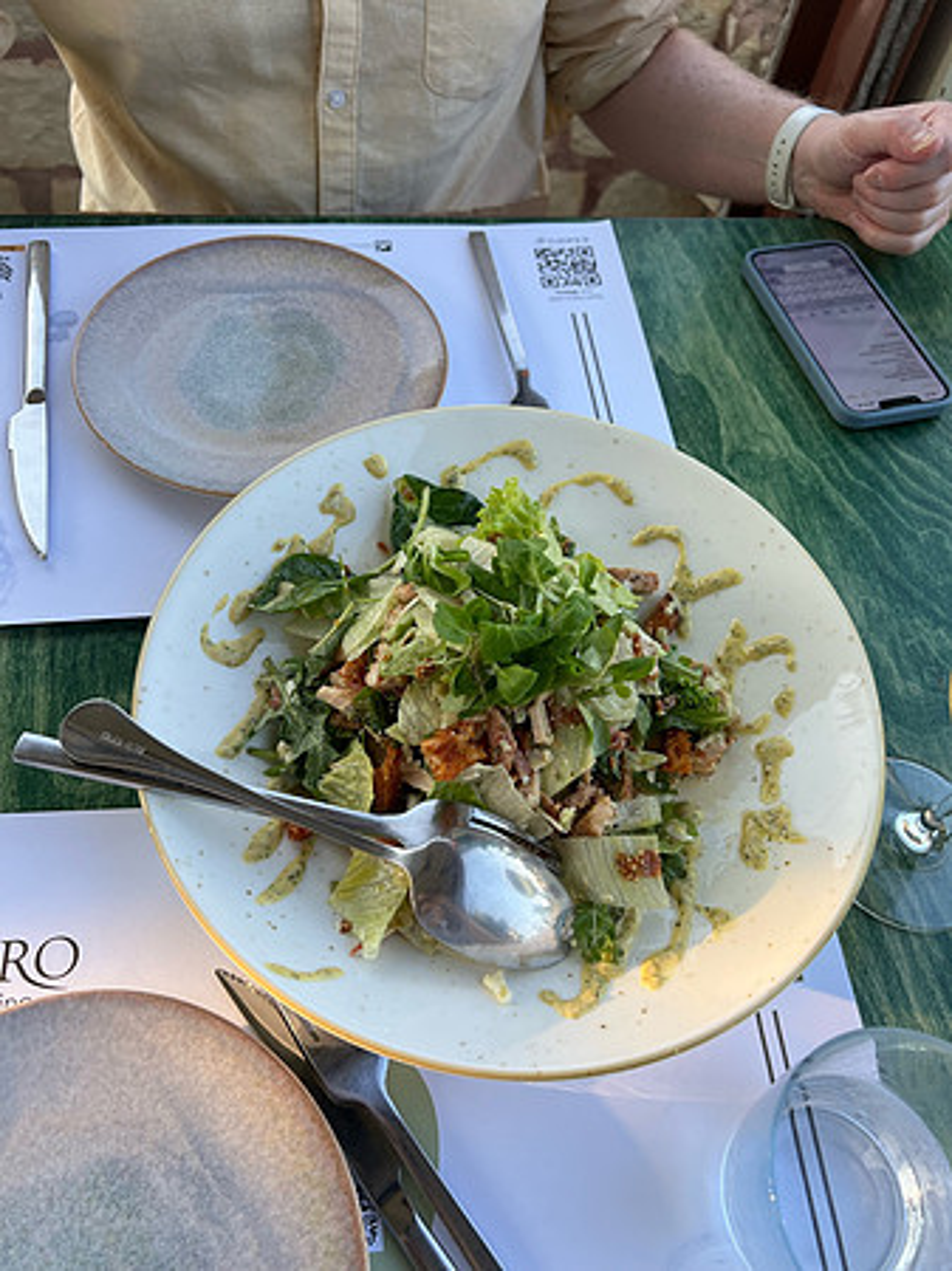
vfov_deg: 67.3
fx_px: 954
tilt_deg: -58.5
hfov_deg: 53.0
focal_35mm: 26
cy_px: 636
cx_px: 476
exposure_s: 1/414
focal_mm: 5.7
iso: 50
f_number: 1.5
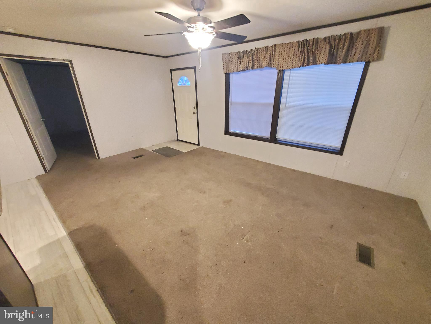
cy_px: 162
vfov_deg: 89.9
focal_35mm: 13
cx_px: 216
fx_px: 162
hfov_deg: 106.2
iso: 800
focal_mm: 1.8
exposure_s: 1/30
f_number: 2.2
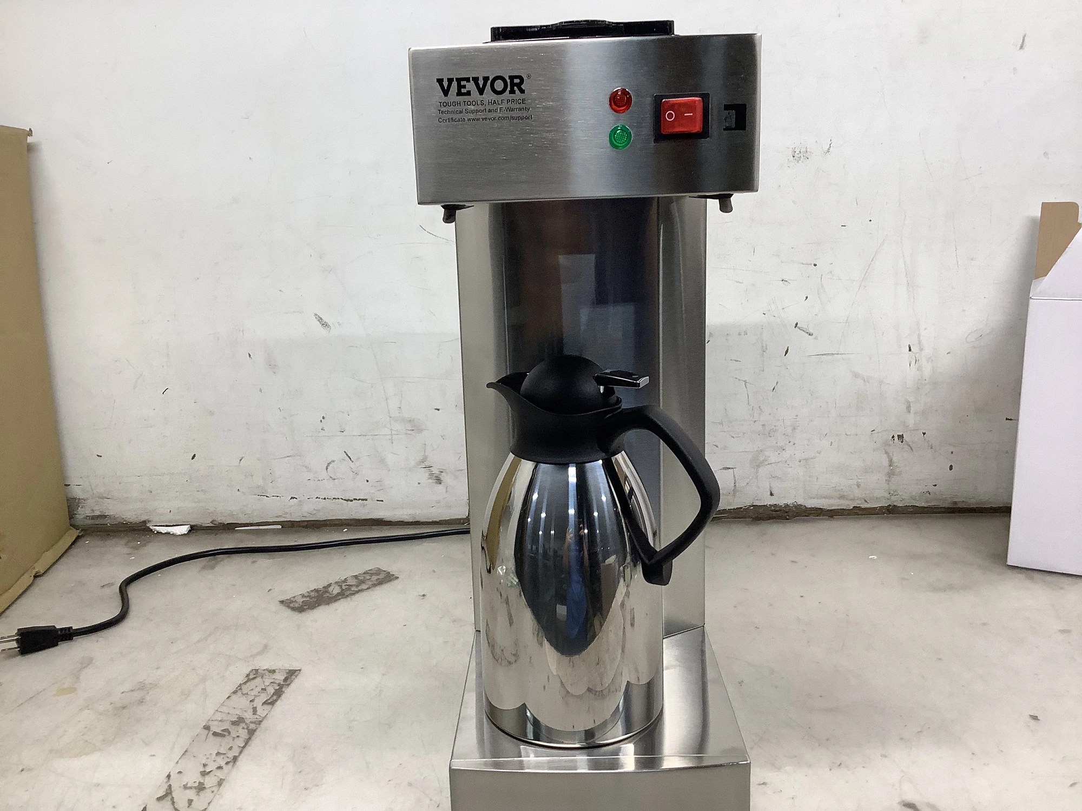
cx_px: 541
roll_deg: +2.2
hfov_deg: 58.4
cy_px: 406
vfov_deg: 45.4
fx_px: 969
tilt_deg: -14.2
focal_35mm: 31
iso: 64
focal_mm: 3.3
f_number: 2.4
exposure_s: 1/120
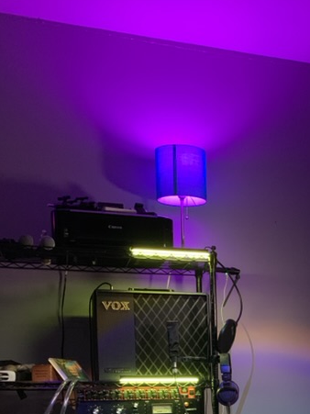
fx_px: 705
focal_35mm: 59
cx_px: 337
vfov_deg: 30.4
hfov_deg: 23.4
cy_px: 412
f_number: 1.8
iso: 400
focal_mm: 4.25
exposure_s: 1/25
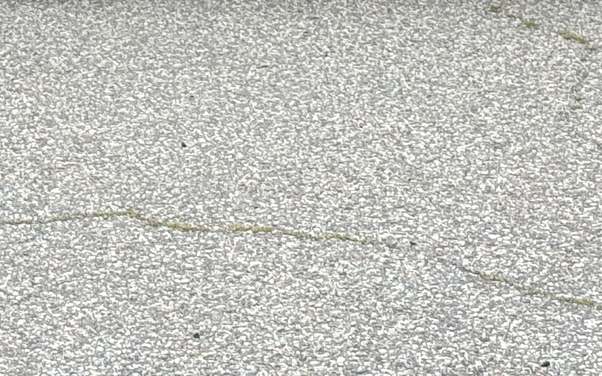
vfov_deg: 7.0
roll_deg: +0.3
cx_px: 242
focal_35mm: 179
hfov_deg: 11.7
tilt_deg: -1.9
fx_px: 2936
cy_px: -416
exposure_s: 1/1795
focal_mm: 6.76
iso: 100
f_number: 1.78
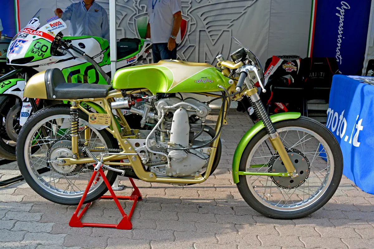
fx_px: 390
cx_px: 187
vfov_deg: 35.5
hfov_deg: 51.3
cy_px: 124
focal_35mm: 38
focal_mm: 25
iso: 200
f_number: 6.3
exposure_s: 1/160
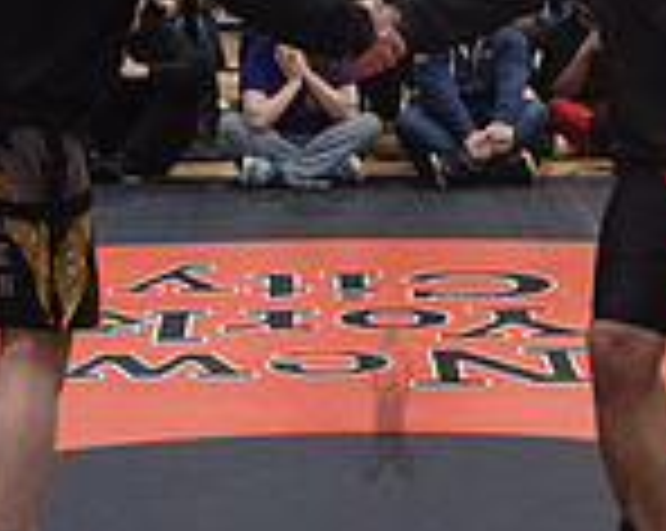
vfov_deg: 11.3
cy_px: -35
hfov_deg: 14.3
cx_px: 420
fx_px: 2657
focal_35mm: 135
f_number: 4
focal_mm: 35
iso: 6400
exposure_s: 1/400
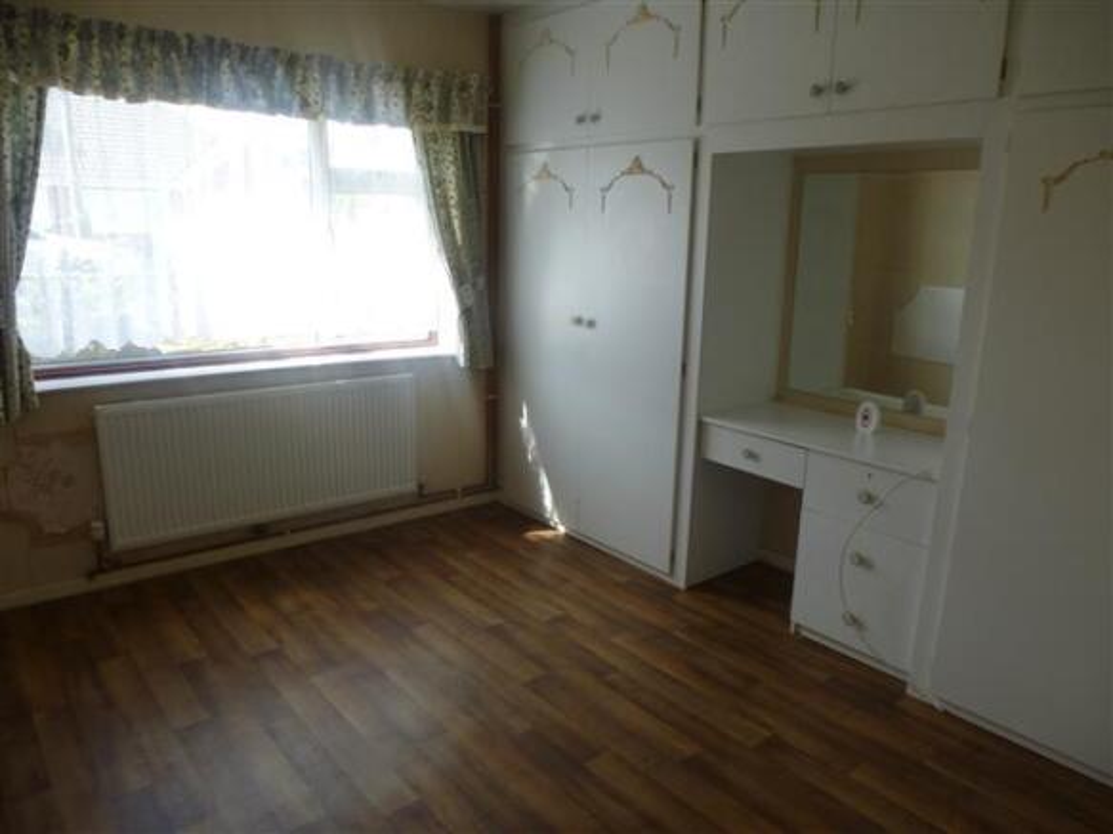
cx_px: 556
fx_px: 772
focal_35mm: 24
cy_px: 417
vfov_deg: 56.8
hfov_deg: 71.6
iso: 100
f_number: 3.3
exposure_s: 1/60
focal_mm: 4.3
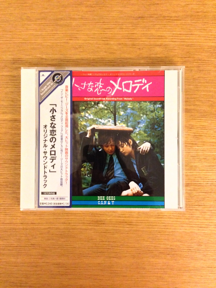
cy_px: 144
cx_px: 108
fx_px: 275
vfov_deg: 55.4
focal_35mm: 33
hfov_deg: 42.9
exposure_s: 1/15
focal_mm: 4.12
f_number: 2.4
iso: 640
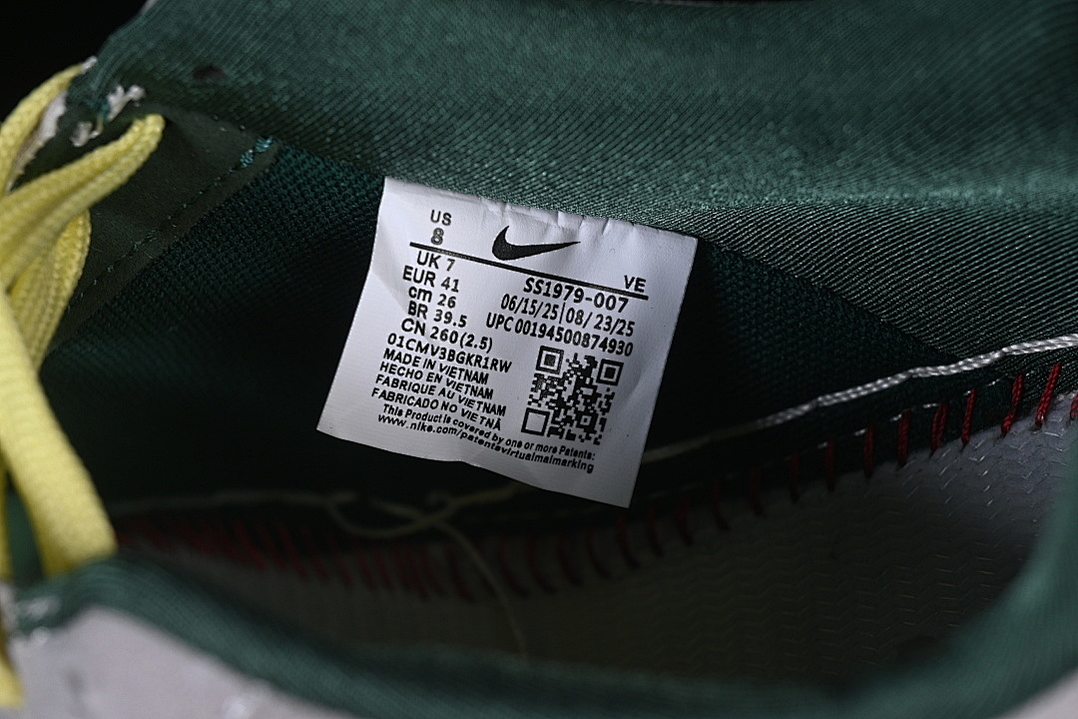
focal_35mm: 75
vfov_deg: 18.2
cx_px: 539
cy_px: 360
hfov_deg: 27.0
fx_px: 2246
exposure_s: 1/80
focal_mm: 50
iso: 160
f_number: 7.1
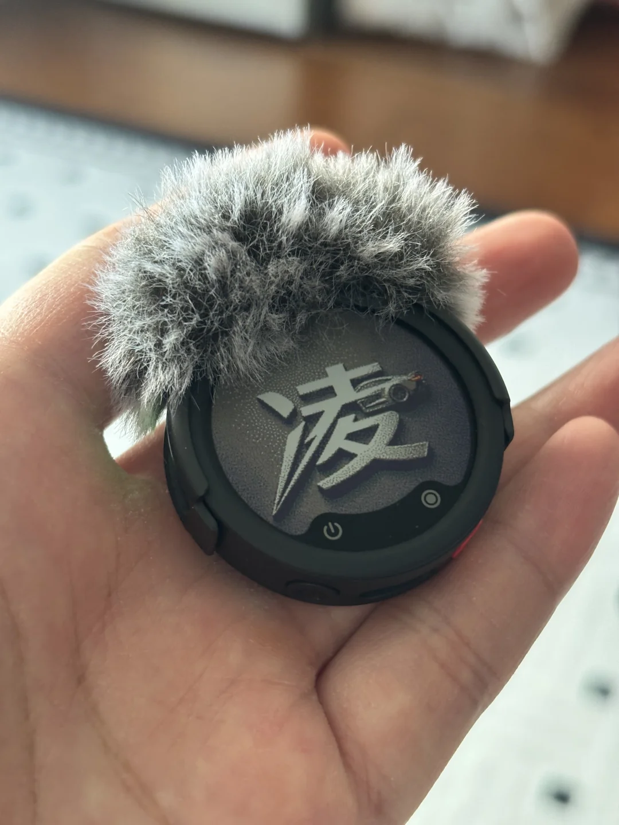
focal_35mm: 52
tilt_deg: -35.8
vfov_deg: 36.8
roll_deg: -3.2
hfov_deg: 28.0
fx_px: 1240
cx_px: 310
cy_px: 412
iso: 200
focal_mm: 5.96
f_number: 1.6
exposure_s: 1/40
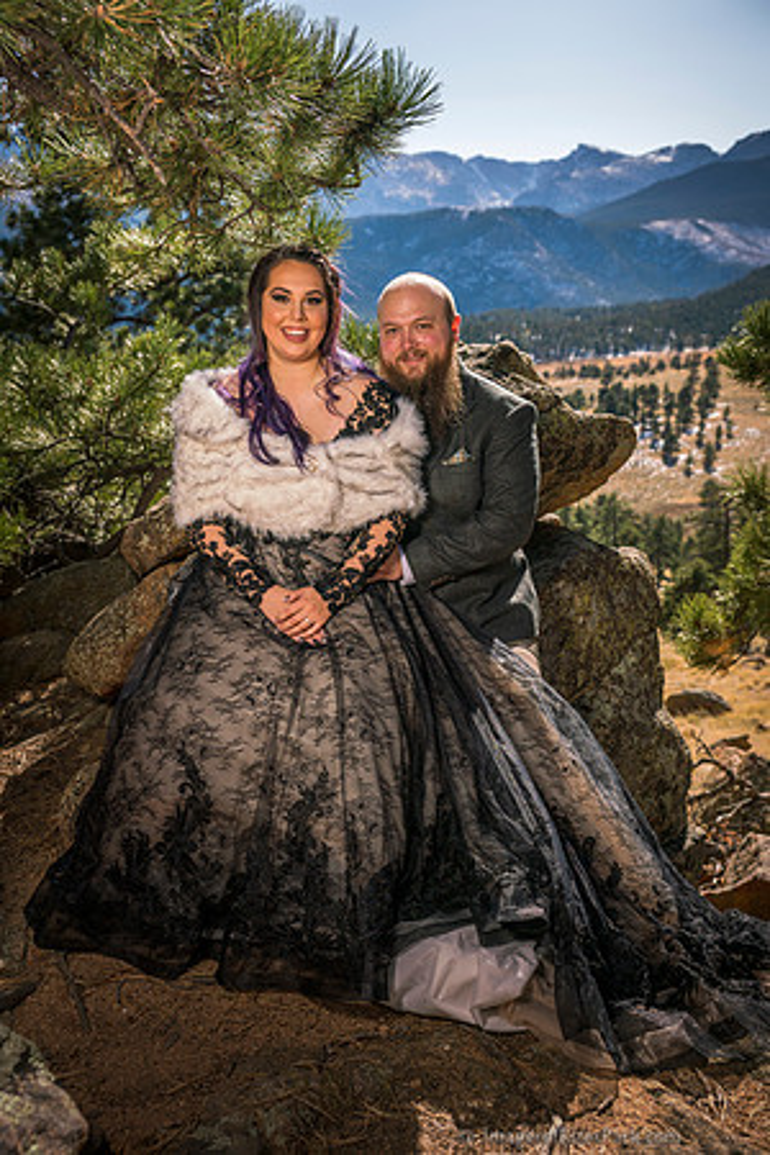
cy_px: 578
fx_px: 1123
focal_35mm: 35
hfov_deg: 37.9
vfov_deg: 54.4
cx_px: 385
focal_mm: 35
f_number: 4
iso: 200
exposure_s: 1/2000
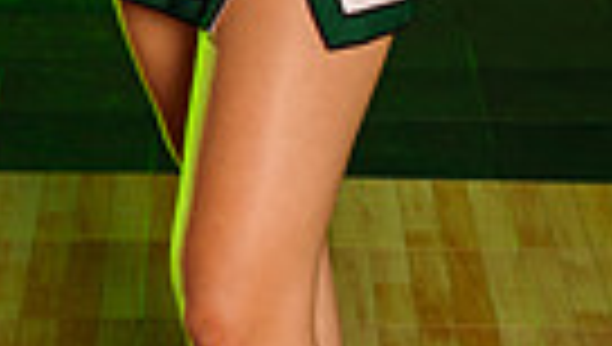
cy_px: -539
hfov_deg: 11.9
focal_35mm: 180
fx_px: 2926
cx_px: 252
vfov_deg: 6.4
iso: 200
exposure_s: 1/200
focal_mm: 52
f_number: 7.1
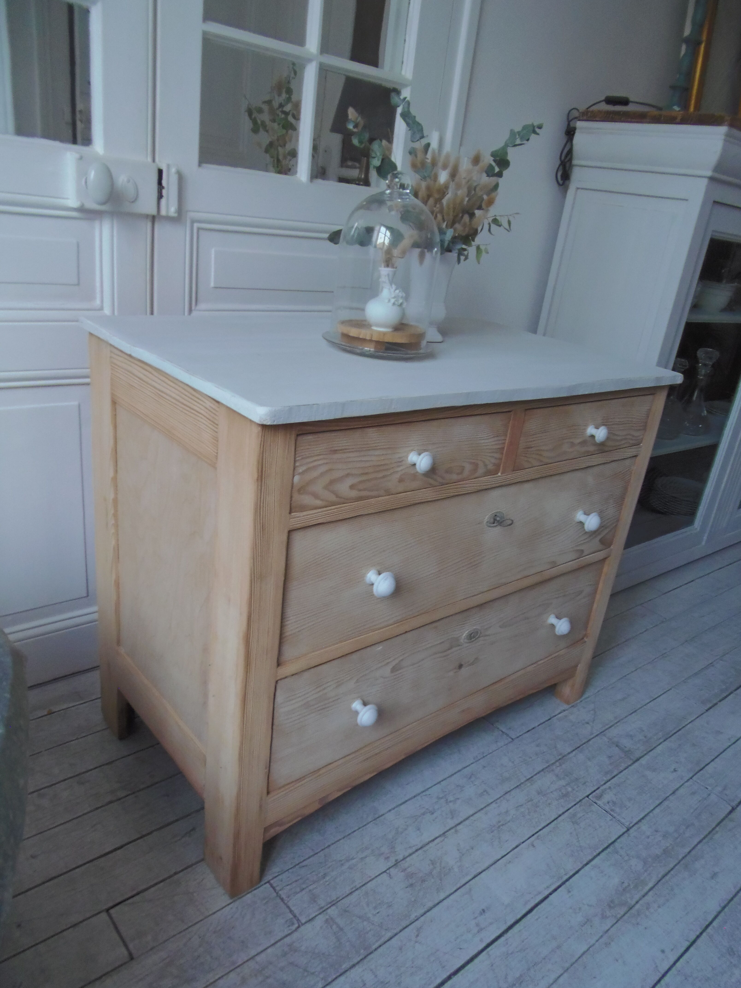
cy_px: 494
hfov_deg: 56.8
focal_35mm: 24
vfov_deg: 71.6
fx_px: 685
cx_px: 370
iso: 200
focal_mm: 4.3
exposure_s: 1/20
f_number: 2.9
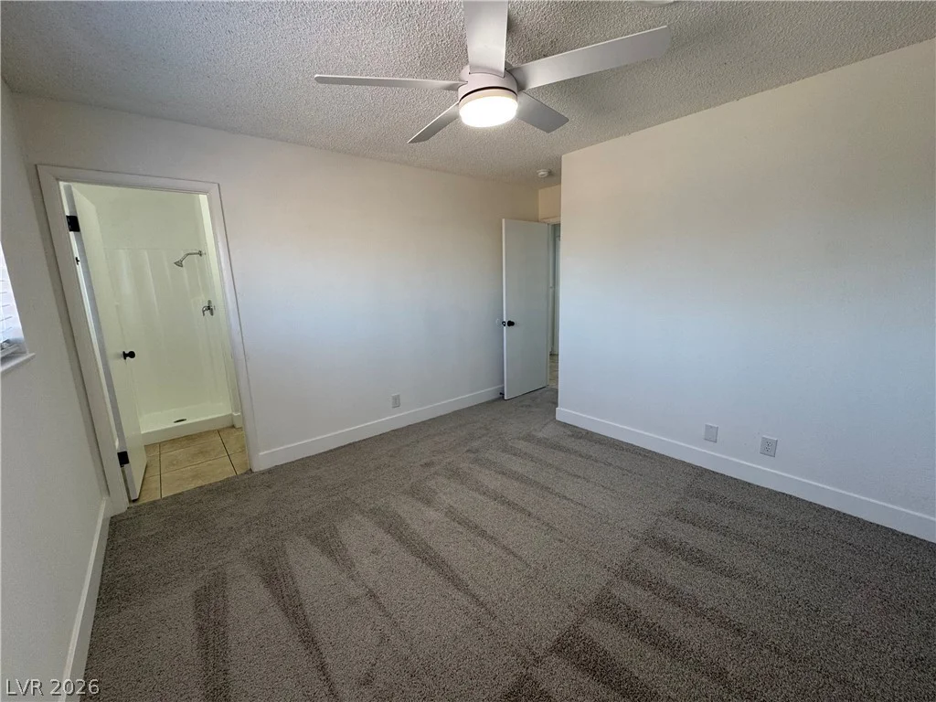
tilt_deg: -11.8
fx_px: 379
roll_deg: +0.8
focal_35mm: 14
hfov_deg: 102.1
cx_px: 468
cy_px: 351
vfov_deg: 85.7
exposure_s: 1/120
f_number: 2.2
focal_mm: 2.22
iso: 80
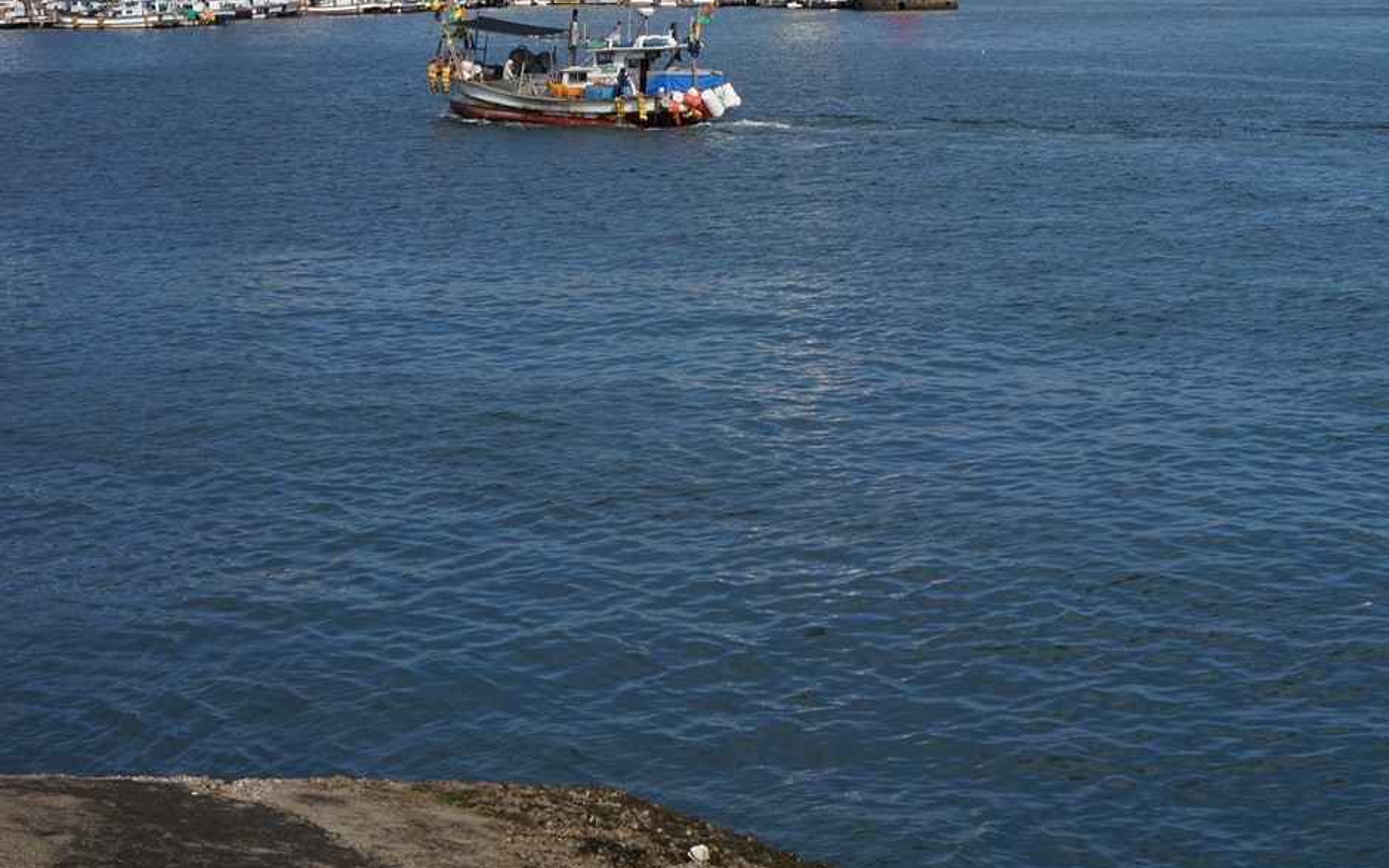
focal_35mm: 76
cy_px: -102
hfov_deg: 26.5
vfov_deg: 16.6
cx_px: 1148
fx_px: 2877
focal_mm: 35
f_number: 16
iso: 100
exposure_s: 1/100
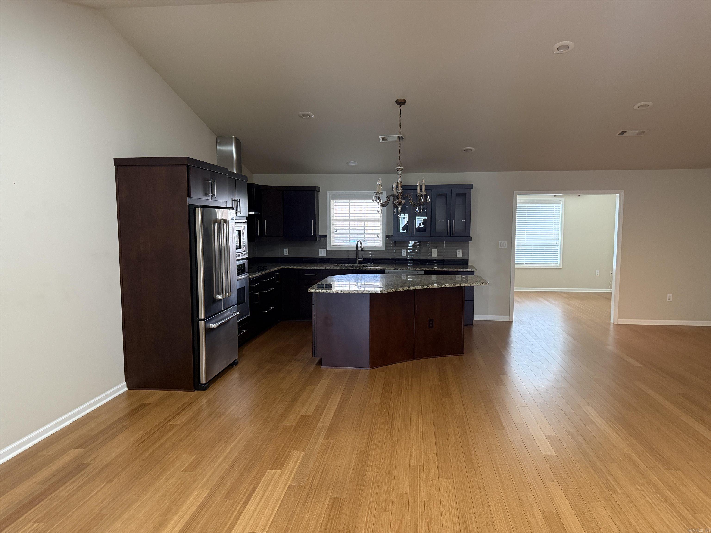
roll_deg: -0.5
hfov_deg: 71.6
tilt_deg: -5.5
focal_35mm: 24
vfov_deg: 56.8
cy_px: 266
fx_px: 493
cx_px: 356
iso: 500
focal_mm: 6.76
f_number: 1.78
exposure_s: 1/60
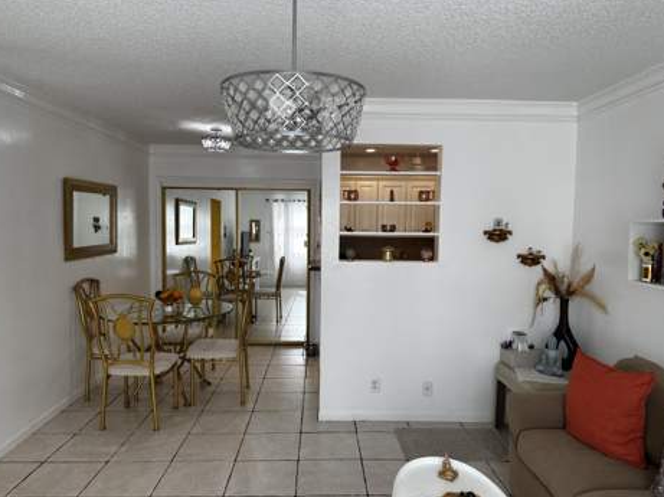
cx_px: 328
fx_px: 479
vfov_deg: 54.8
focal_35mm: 25
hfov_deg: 69.4
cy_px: 250
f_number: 1.78
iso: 64
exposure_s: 1/120
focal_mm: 6.86
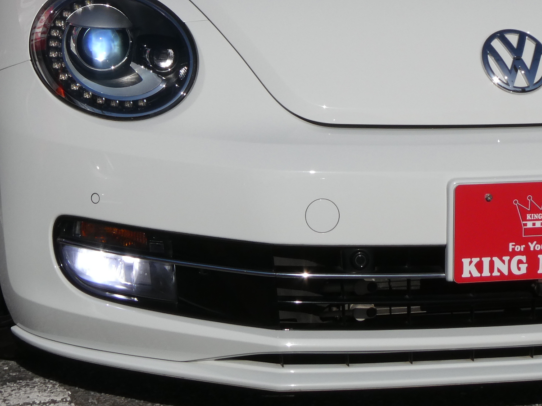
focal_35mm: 96
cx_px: 372
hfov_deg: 20.4
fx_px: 1503
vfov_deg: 15.2
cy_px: 35
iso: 80
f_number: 5.6
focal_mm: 7.8
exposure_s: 1/1300
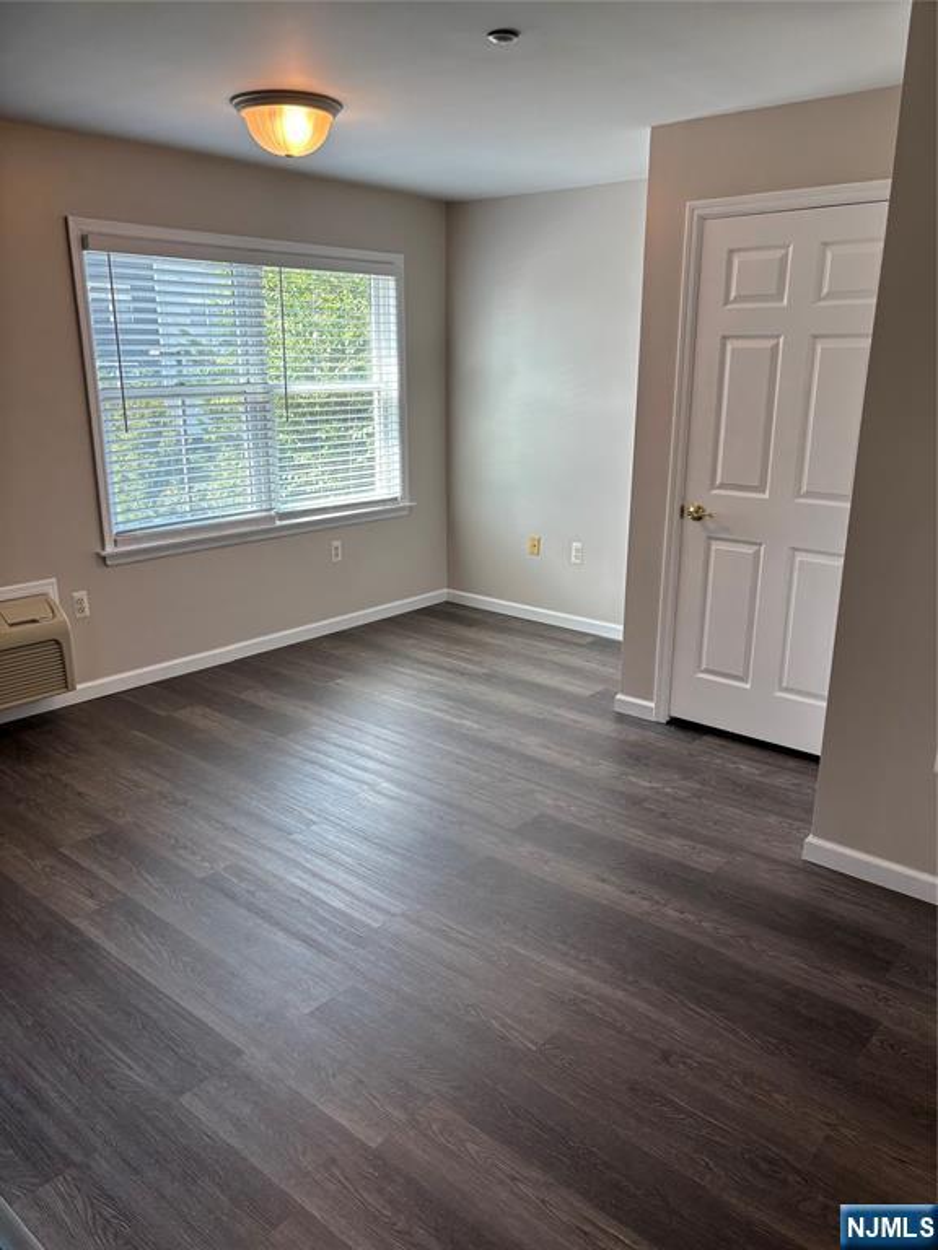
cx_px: 469
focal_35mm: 26
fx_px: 939
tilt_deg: -15.5
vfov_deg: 67.3
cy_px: 625
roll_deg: +0.0
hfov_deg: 53.1
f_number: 1.6
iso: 50
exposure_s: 1/120
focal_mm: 5.96
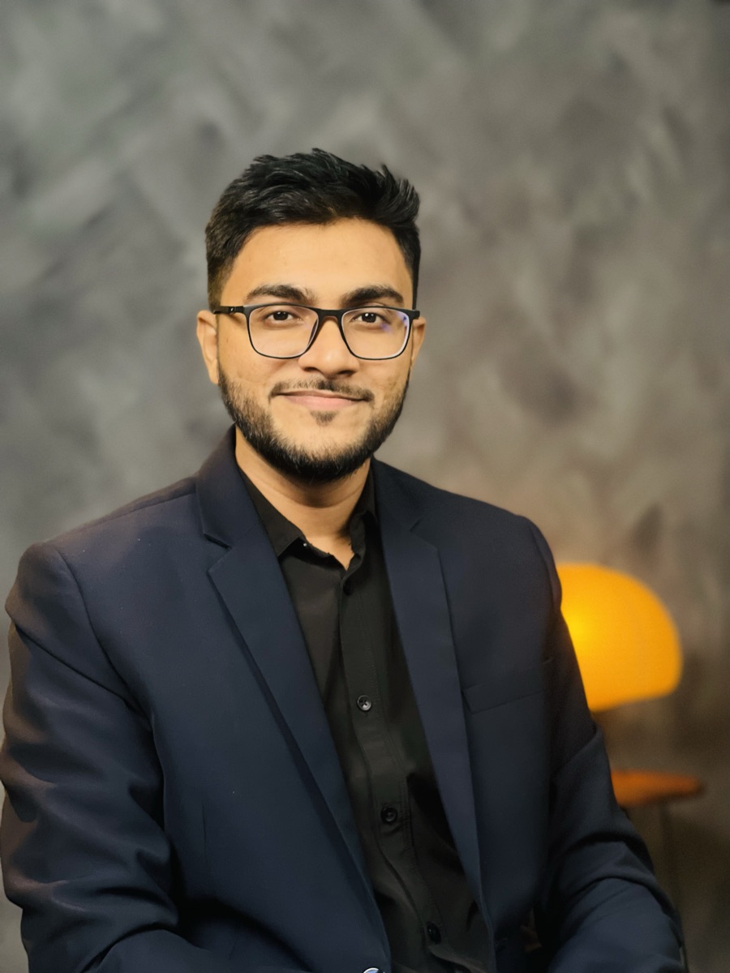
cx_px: 365
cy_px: 486
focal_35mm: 64
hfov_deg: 22.9
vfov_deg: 30.3
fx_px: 1800
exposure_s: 1/33
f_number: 2.2
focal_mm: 7.5
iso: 320
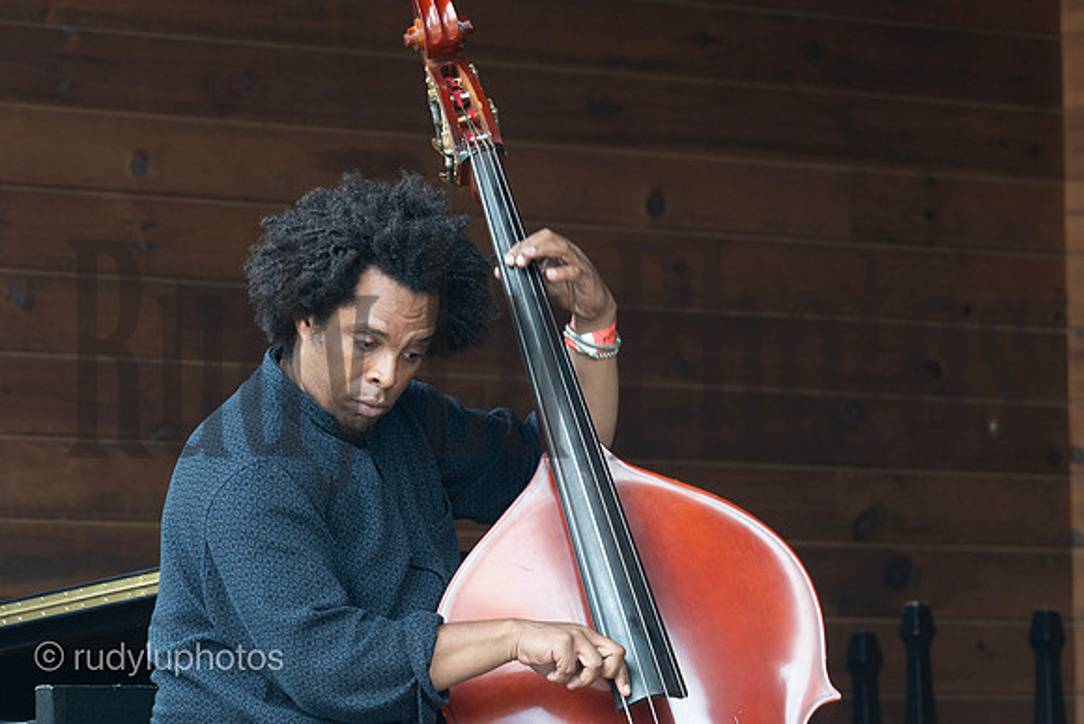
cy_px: 362
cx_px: 542
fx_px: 9035
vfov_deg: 4.6
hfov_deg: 6.9
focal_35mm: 300
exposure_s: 1/200
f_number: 5.6
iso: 800
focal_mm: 200
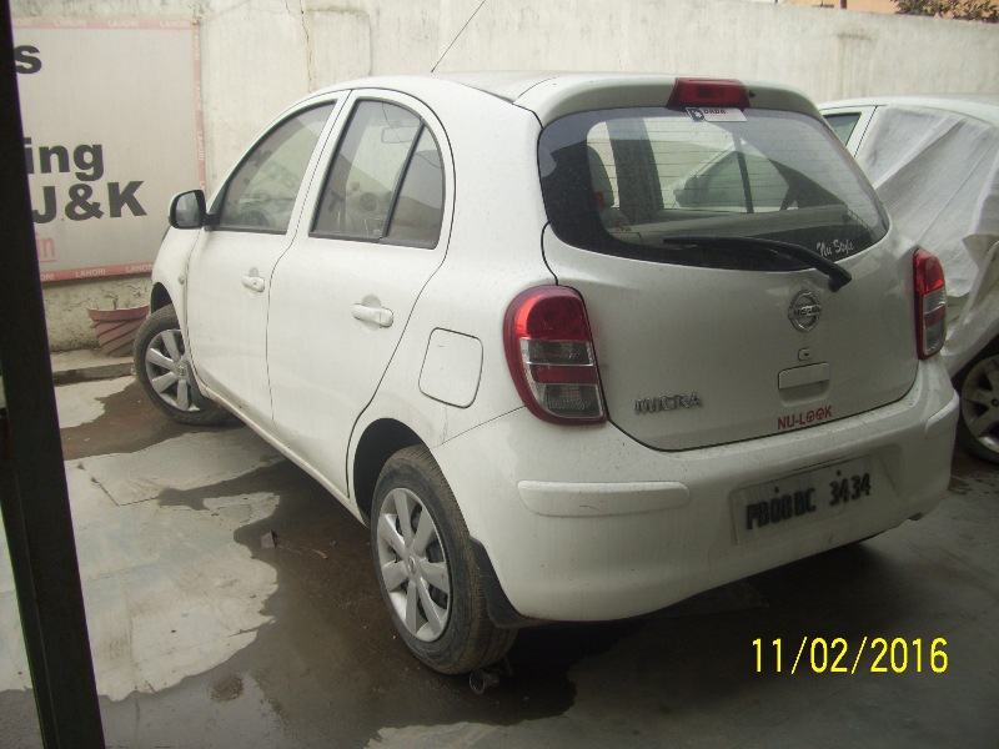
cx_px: 500
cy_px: 374
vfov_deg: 41.8
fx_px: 981
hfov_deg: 54.0
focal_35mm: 34
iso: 80
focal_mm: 5.7
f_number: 2.9
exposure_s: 1/320
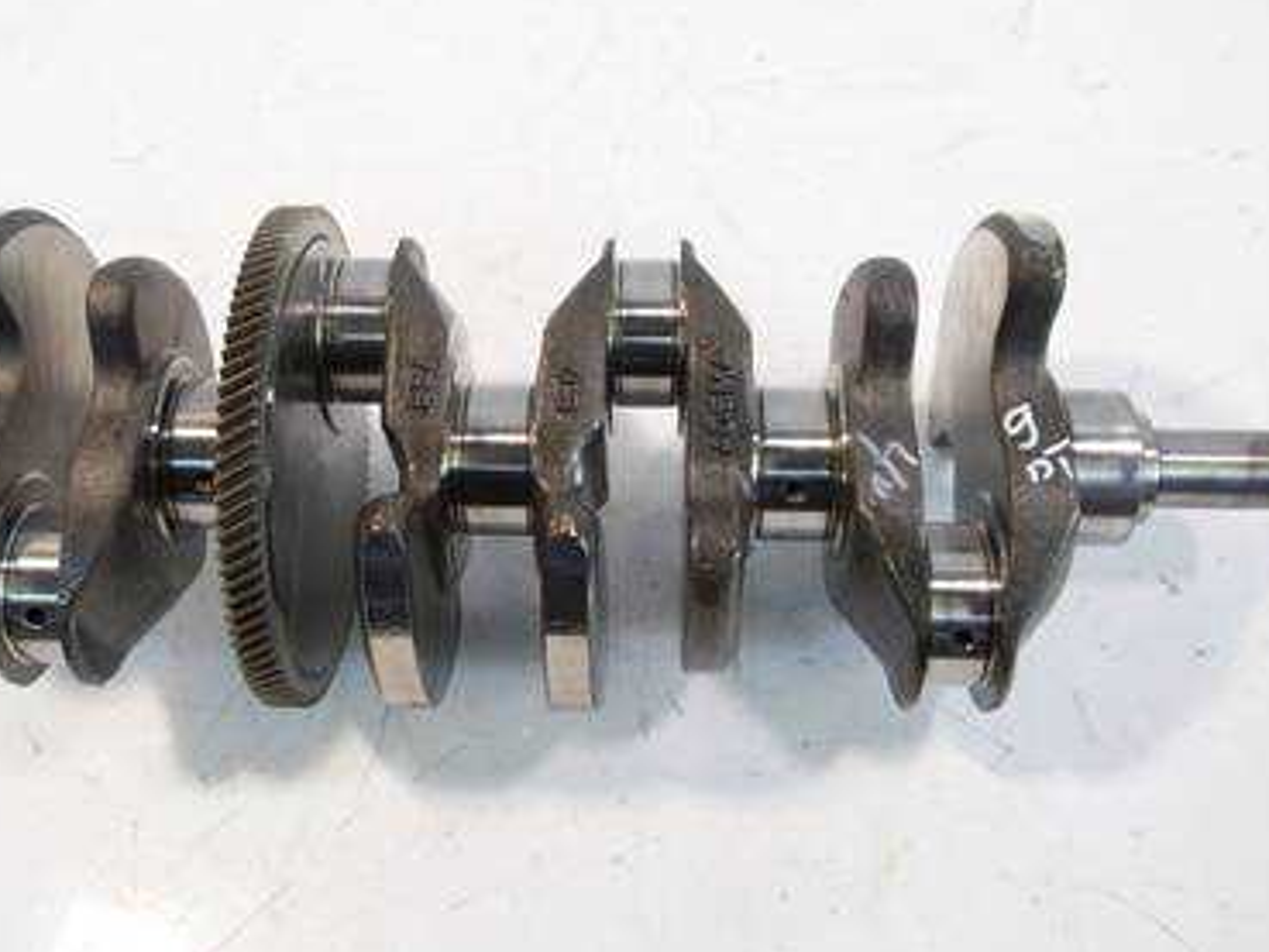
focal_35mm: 39
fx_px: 1430
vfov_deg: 36.8
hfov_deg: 47.7
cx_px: 550
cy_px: 406
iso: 500
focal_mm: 15
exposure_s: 1/60
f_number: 3.6
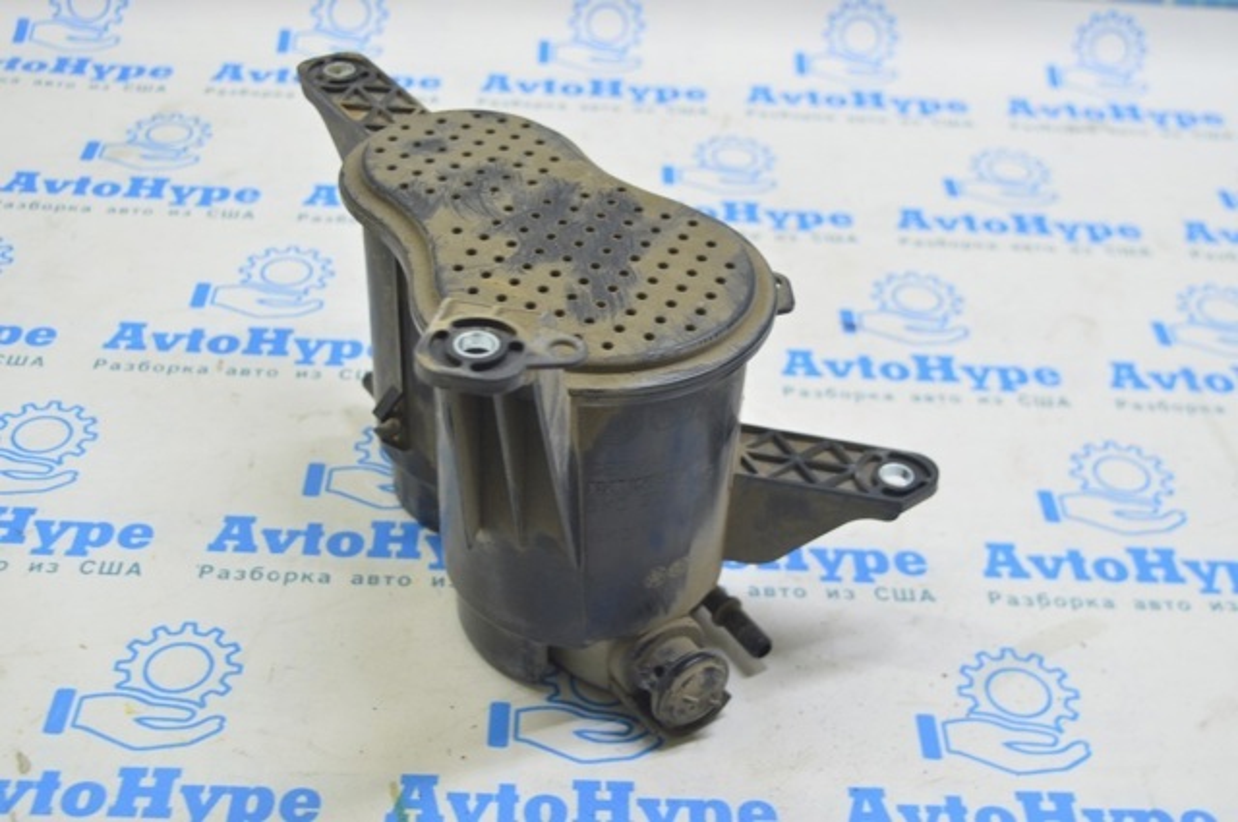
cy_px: 411
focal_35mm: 48
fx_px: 1649
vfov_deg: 28.0
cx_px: 619
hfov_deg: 41.2
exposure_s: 1/20
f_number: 5.6
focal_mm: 32
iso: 400
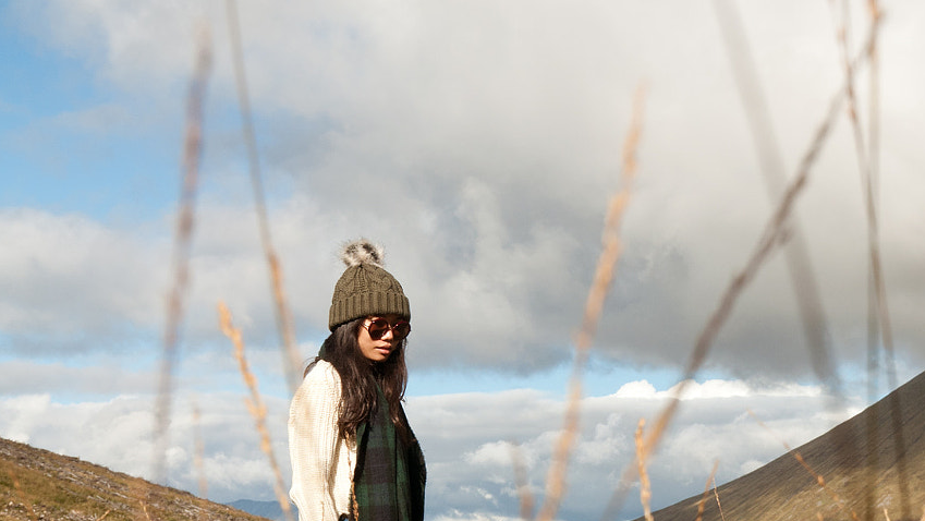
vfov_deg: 16.9
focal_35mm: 71
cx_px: 853
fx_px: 1742
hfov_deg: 28.5
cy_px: 414
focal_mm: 24
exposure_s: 1/200
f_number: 7.1
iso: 200
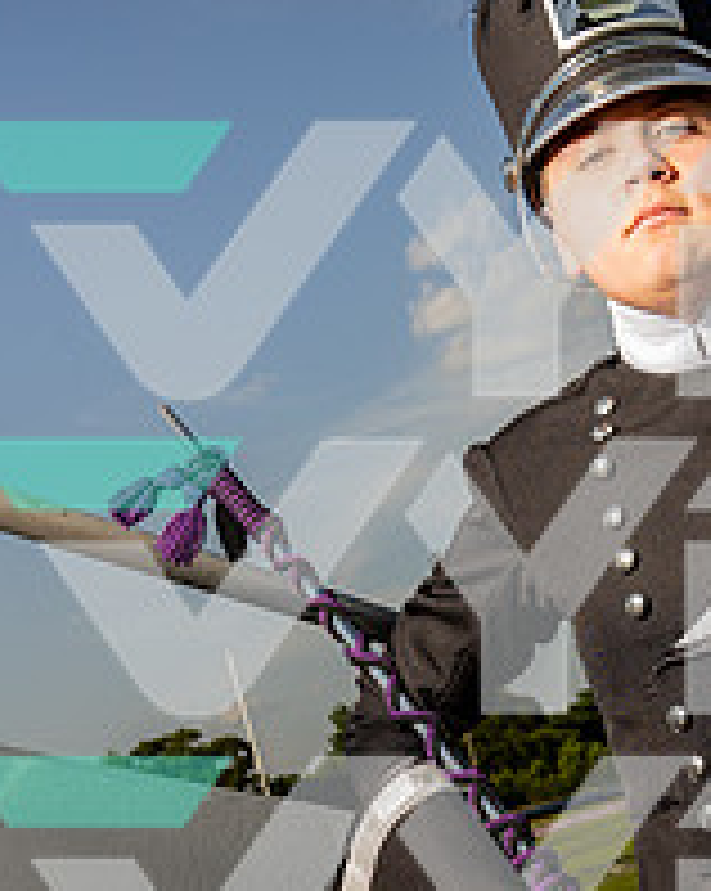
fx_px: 1633
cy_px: 580
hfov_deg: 23.9
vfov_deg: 30.3
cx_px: 634
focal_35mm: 62
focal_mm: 29
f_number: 8
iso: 100
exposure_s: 1/250
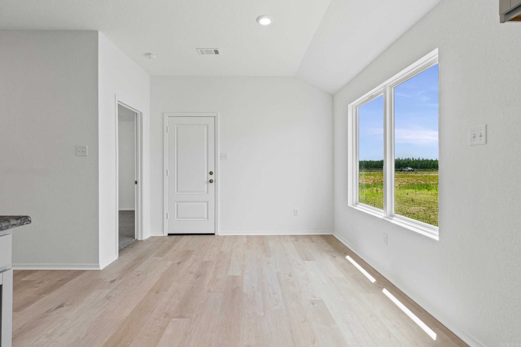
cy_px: 174
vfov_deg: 72.0
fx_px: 239
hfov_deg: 95.0
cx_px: 260
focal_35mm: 16
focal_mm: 11
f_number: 9
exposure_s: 1/20
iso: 250
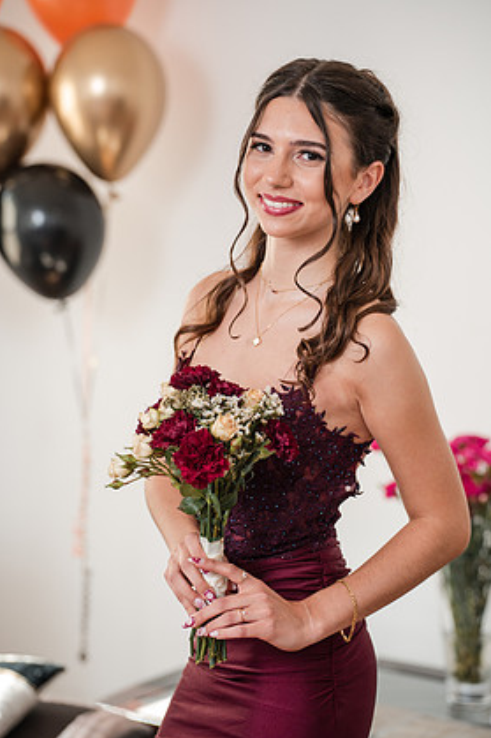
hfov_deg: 13.5
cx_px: 232
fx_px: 2068
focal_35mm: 101
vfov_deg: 20.2
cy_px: 380
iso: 1000
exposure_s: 1/250
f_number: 3.2
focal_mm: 94
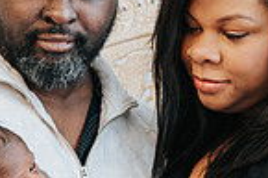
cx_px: 80
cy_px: 163
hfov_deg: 12.9
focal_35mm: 159
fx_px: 1181
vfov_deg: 8.6
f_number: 3.2
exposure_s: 1/250
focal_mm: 35
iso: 800
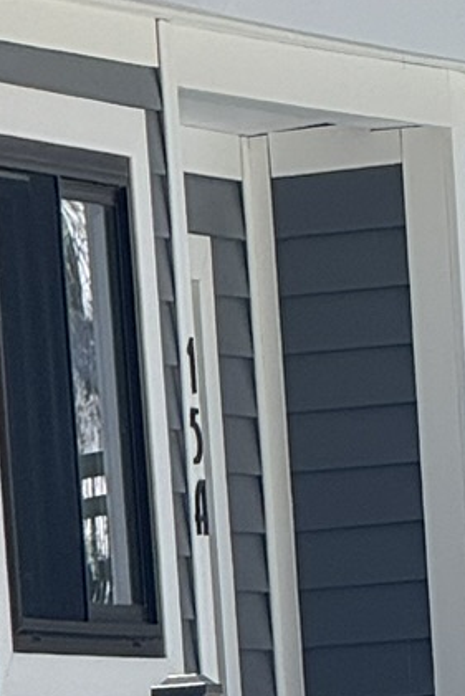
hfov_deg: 2.3
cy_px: 96
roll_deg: +4.0
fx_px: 11750
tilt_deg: +3.2
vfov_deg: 3.4
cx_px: 1046
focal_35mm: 607
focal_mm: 15.66
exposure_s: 1/1167
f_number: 2.8
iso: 50
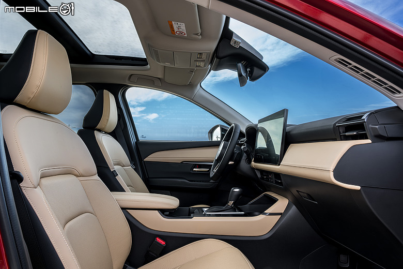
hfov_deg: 73.7
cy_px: 134
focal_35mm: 24
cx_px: 202
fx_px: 269
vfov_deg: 53.1
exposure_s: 1/8
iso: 160
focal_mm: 24
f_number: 14
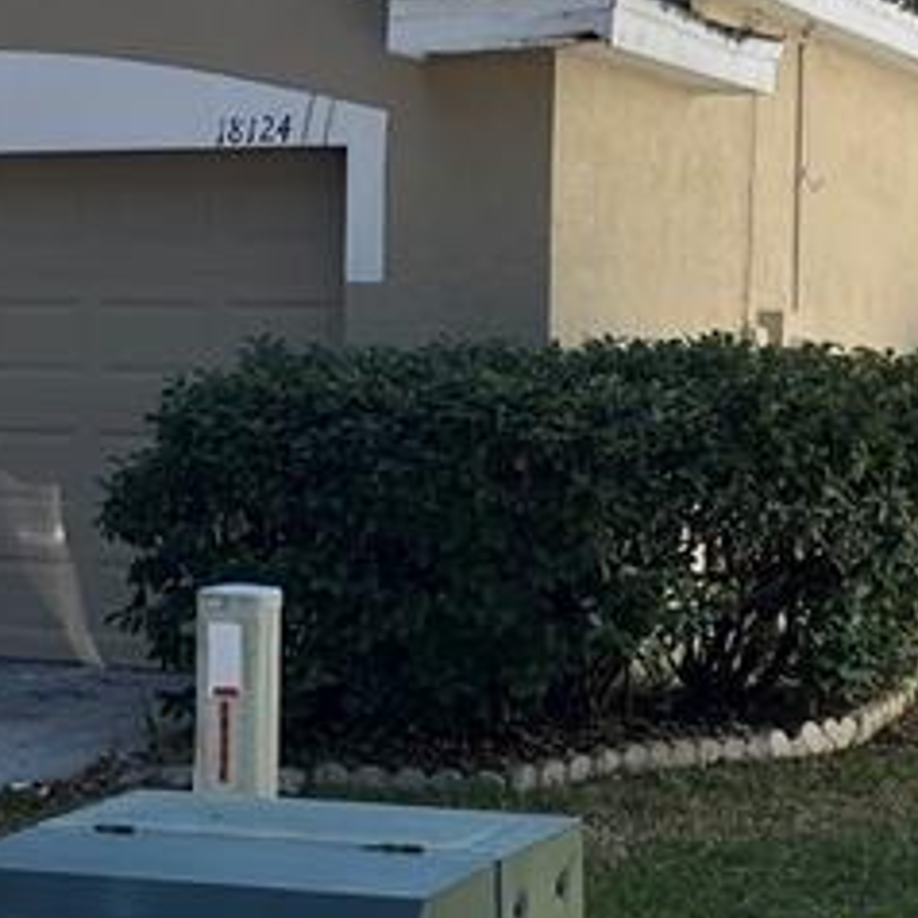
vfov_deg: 17.6
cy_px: 409
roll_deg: +0.1
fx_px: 2970
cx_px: 162
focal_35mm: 99
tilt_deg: -1.7
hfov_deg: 17.4
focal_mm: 5.1
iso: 50
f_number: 1.6
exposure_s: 1/975
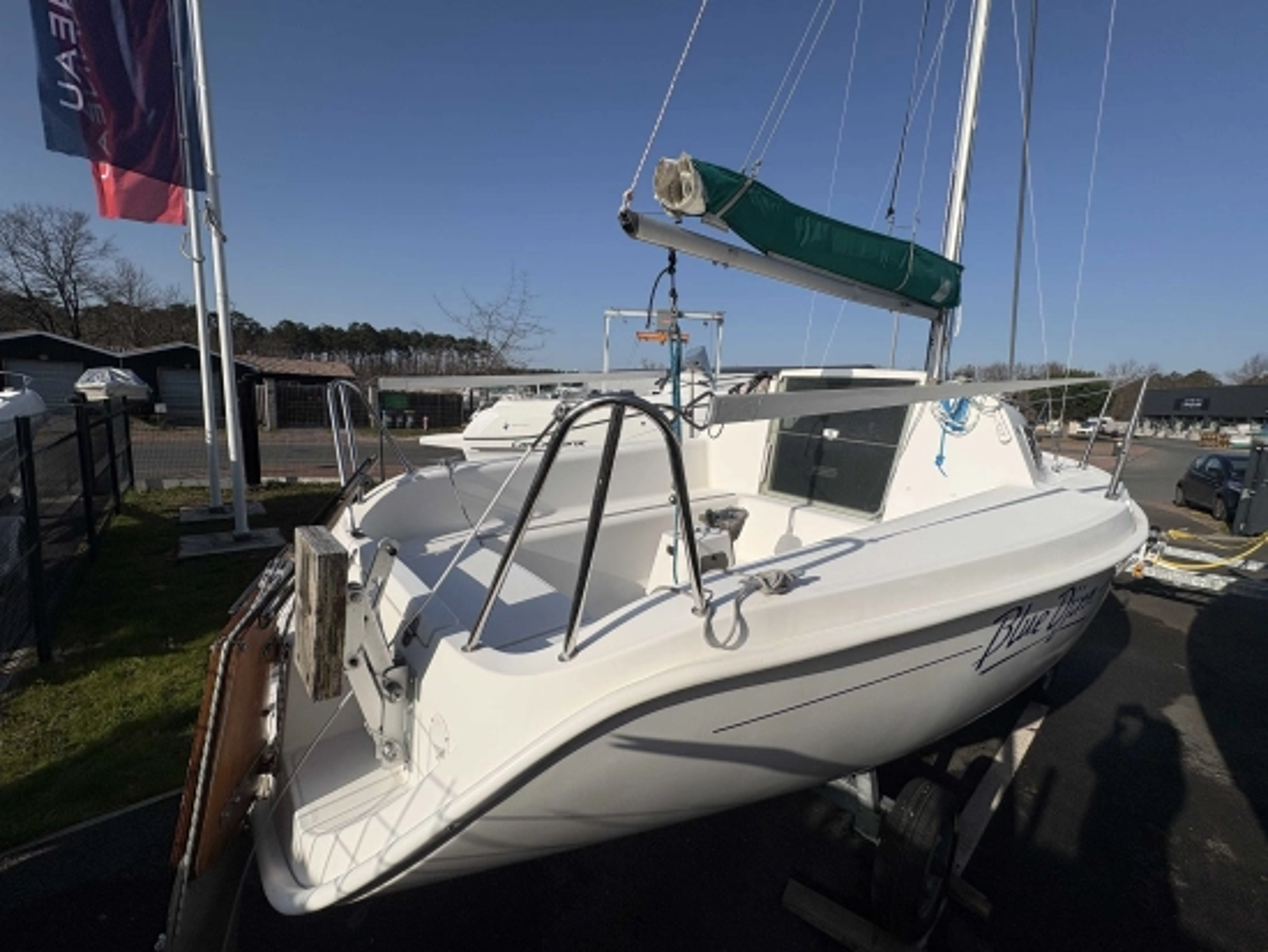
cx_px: 634
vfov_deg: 85.7
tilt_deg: -8.2
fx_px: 513
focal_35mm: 14
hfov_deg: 102.0
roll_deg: -2.6
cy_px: 476
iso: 50
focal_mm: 2.22
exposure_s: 1/5650
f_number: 2.2
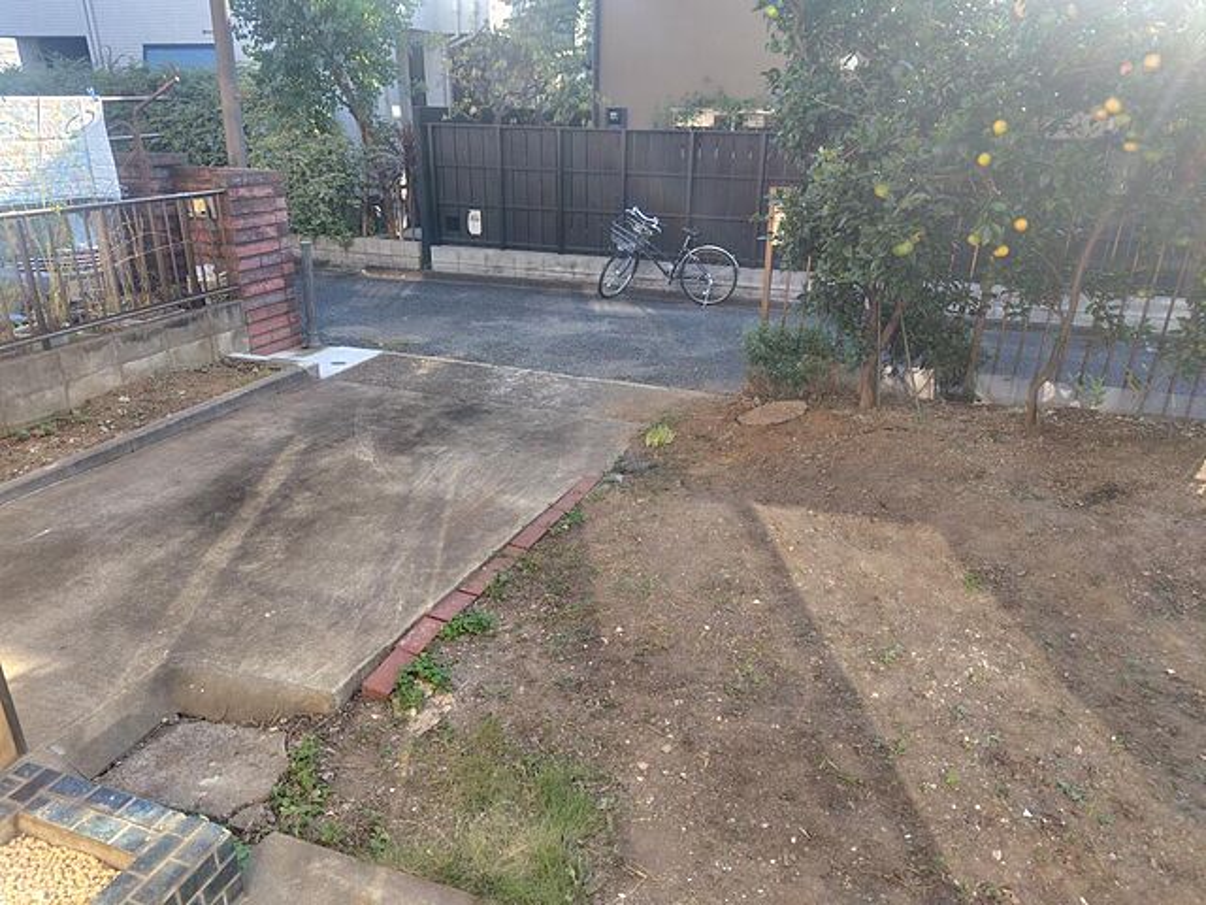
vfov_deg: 58.9
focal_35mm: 23
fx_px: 801
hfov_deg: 73.9
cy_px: 452
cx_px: 603
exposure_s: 1/262
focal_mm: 5.6
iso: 50
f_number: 1.9
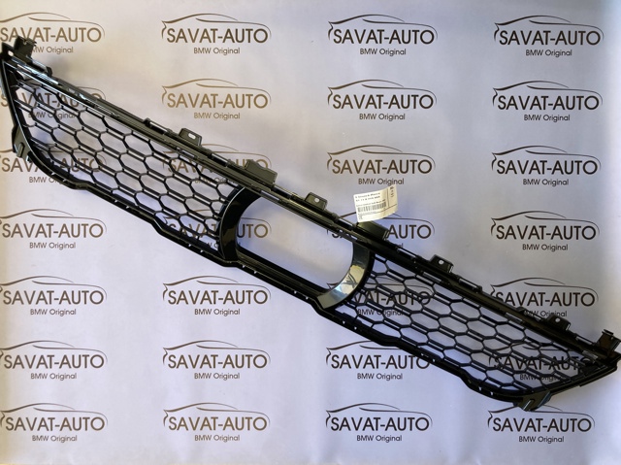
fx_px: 502
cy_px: 232
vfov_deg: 49.7
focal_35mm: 28
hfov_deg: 63.5
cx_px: 310
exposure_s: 1/121
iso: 80
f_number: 1.8
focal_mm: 3.99
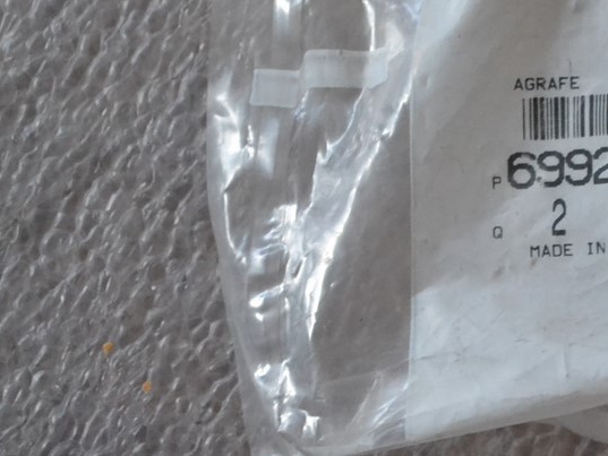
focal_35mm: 145
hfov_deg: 13.2
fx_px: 2547
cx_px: 745
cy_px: 40
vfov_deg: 10.2
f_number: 5.3
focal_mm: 40
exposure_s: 1/50
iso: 3200
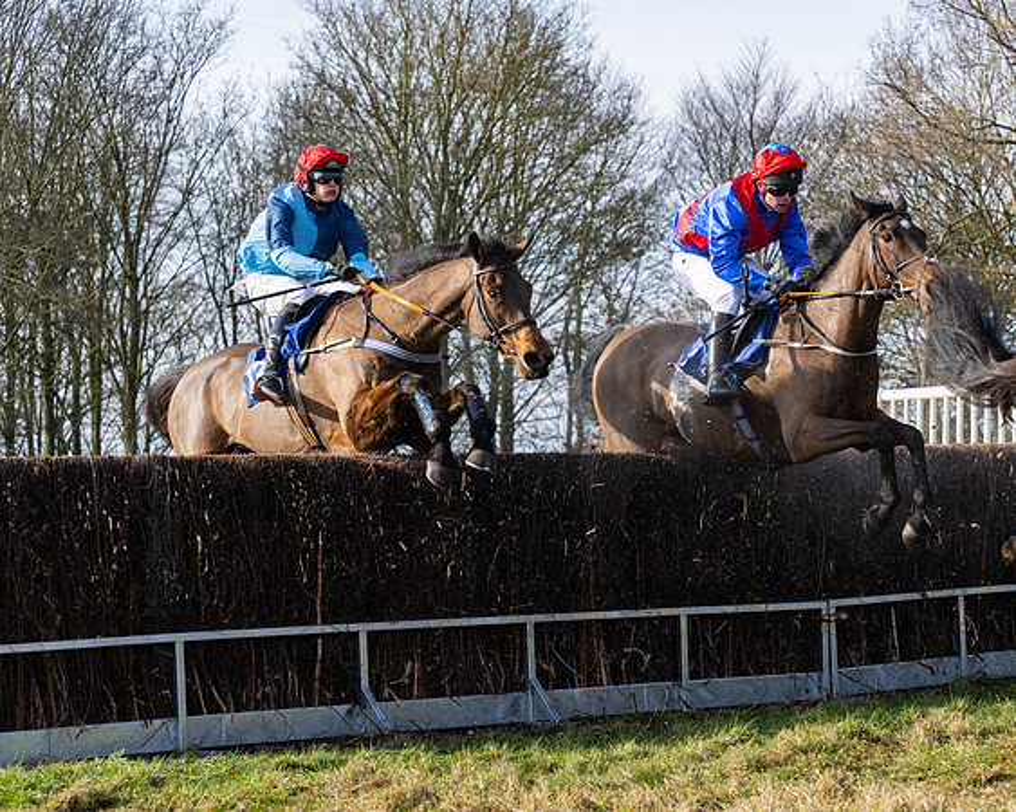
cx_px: 699
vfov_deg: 16.0
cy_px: 482
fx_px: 2892
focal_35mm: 96
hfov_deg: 19.8
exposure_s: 1/1250
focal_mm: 70
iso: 400
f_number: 5
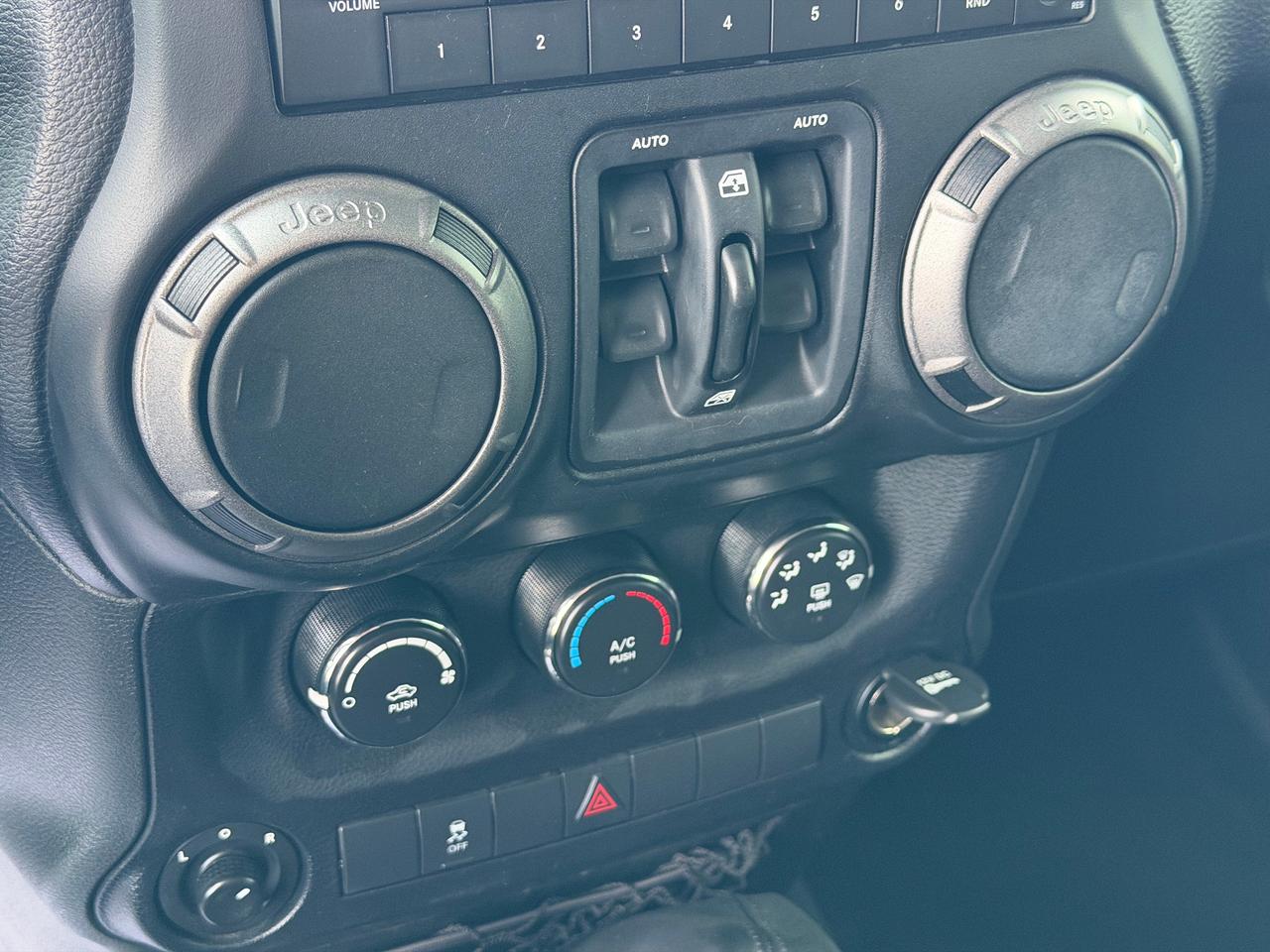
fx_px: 1761
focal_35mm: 48
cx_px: 635
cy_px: 476
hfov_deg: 39.7
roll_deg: -1.3
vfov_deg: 30.3
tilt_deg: -31.7
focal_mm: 6.76
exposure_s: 1/50
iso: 250
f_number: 1.78
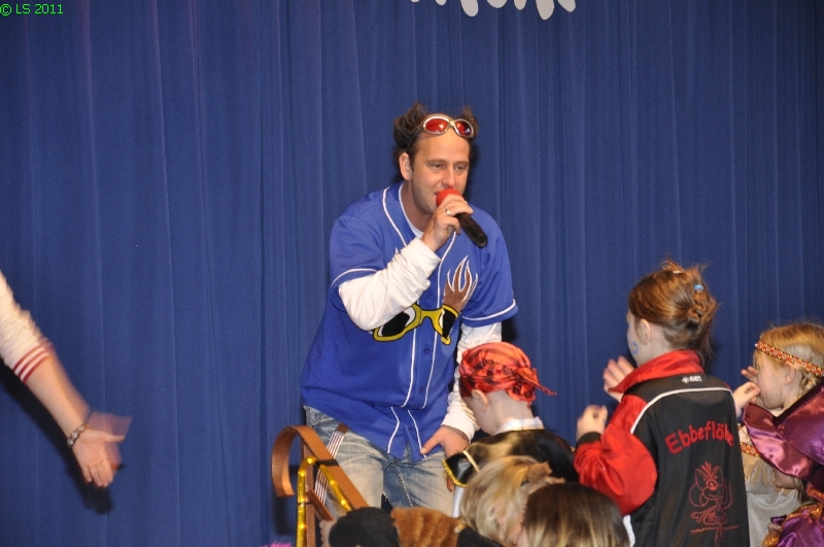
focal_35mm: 158
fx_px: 3600
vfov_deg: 8.7
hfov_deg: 13.1
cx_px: 412
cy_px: 274
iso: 400
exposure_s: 1/60
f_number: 5.6
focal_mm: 105
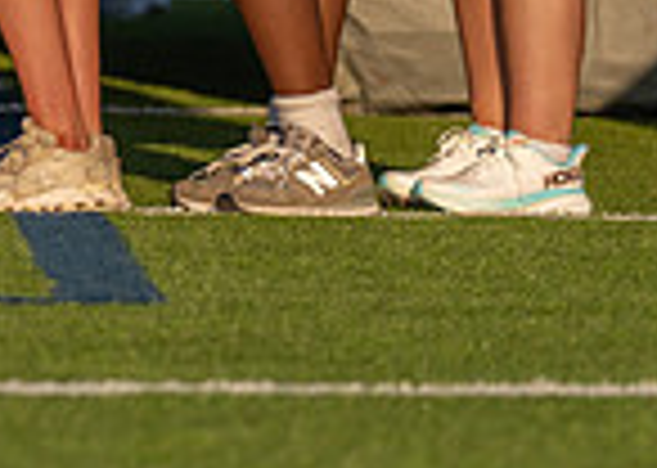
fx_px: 12639
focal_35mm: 678
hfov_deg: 3.0
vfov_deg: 2.1
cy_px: -445
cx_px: -169
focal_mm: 133
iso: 100
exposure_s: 1/2500
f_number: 2.8
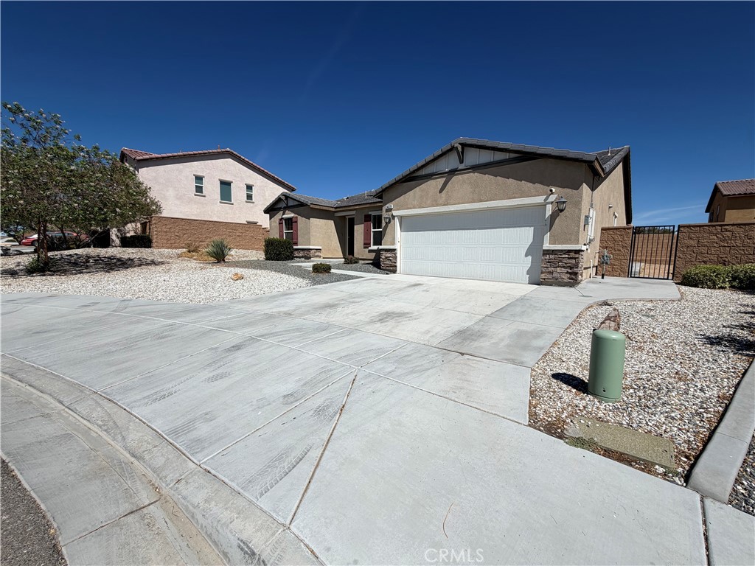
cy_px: 283
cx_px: 378
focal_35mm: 14
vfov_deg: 85.7
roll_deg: -1.2
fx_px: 305
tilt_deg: -5.1
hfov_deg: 102.1
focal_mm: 2.22
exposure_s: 1/1901
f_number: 2.2
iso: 20
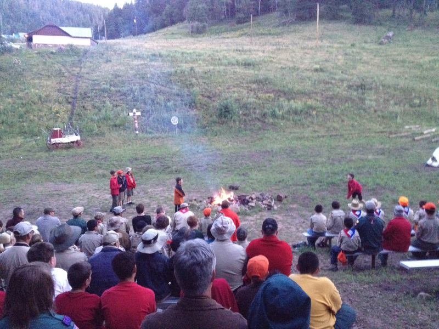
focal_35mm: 35
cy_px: 164
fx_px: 444
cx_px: 220
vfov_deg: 40.7
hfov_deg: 52.6
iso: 800
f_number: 2.4
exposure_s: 1/15
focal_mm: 4.28
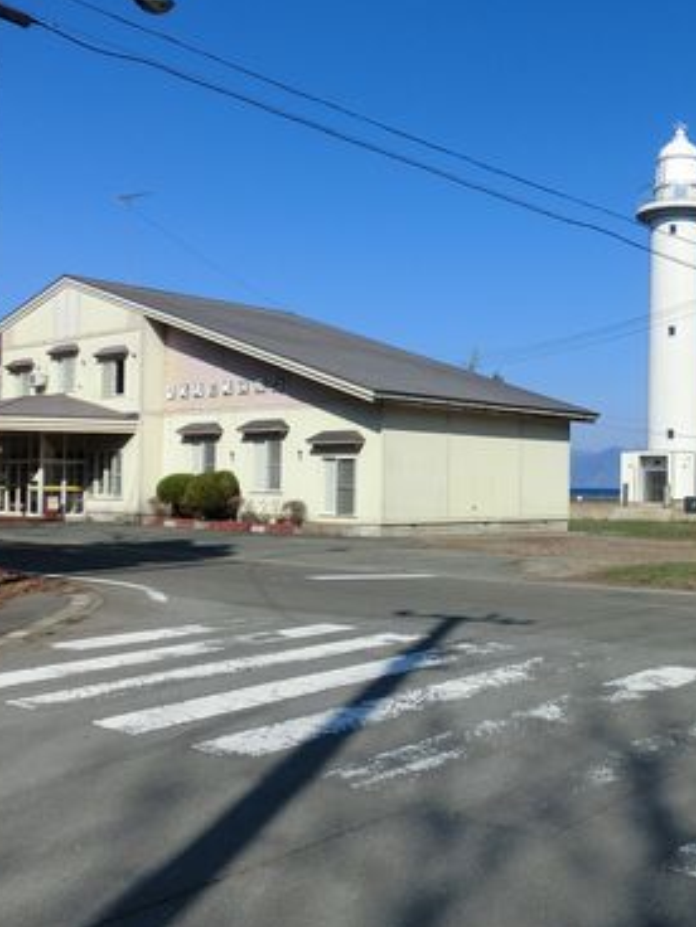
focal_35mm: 38
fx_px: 1019
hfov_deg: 36.5
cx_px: 552
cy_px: 465
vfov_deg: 49.0
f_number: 8.8
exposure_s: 1/250
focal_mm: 5
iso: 100
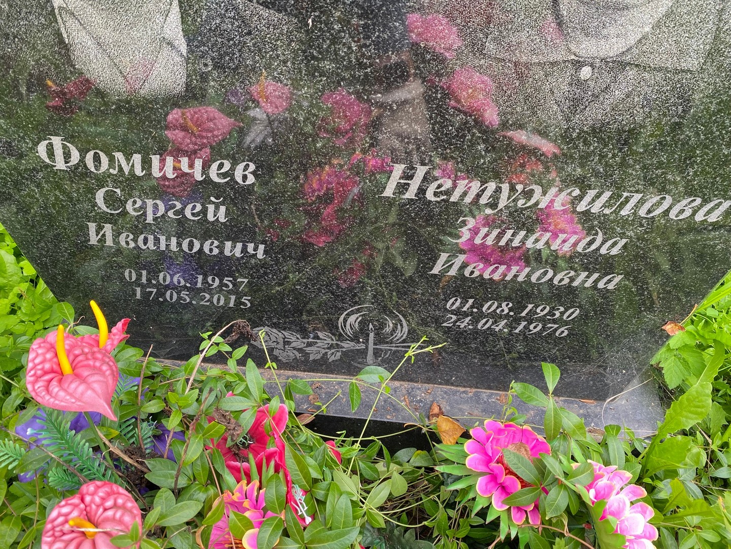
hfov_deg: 67.3
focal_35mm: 26
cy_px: 274
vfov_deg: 53.1
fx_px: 549
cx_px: 366
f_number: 1.8
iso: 50
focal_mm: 4.25
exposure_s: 1/121
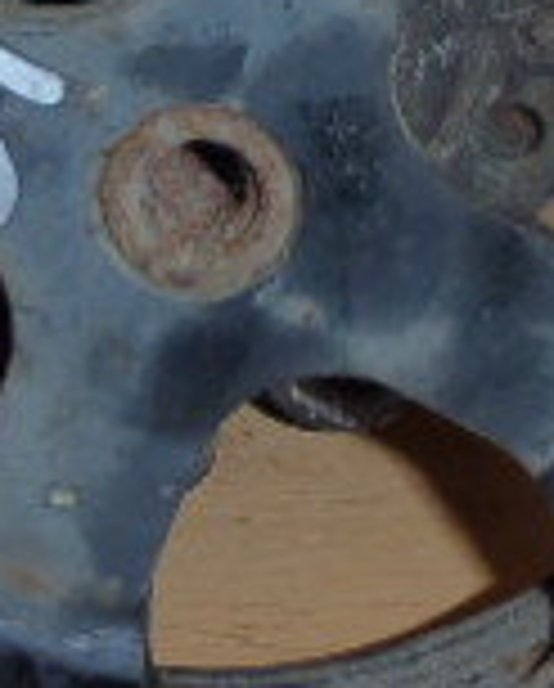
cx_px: 171
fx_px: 2330
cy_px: 13
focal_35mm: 114
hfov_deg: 13.5
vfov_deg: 16.5
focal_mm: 5
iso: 100
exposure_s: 1/30
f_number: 3.9
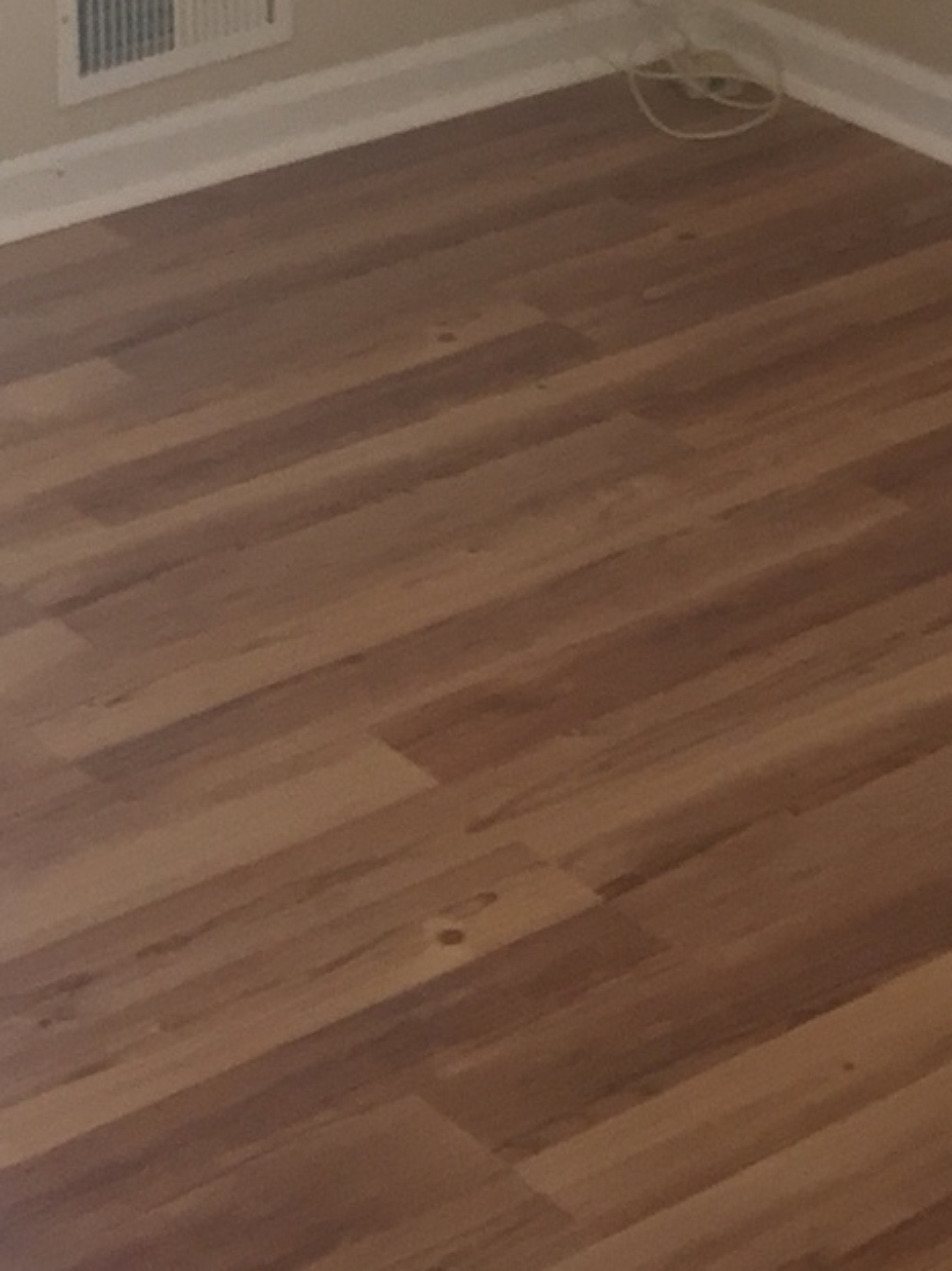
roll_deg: -0.6
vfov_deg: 16.4
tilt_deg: -7.3
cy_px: -702
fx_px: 3962
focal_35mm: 108
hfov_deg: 13.7
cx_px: 439
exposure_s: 1/30
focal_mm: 4.15
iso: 125
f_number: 2.2
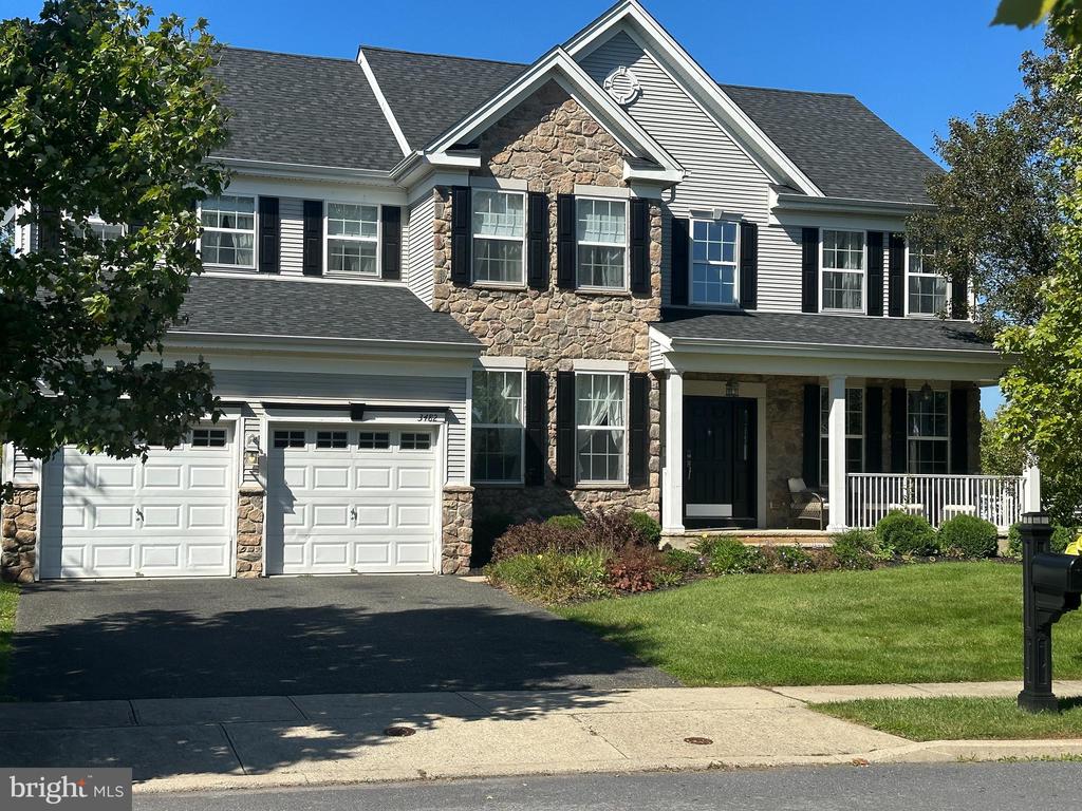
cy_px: 406
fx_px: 1500
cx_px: 541
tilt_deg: +2.4
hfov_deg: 39.7
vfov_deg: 30.3
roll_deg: -0.5
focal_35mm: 48
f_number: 1.78
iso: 64
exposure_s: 1/4016
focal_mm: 6.86
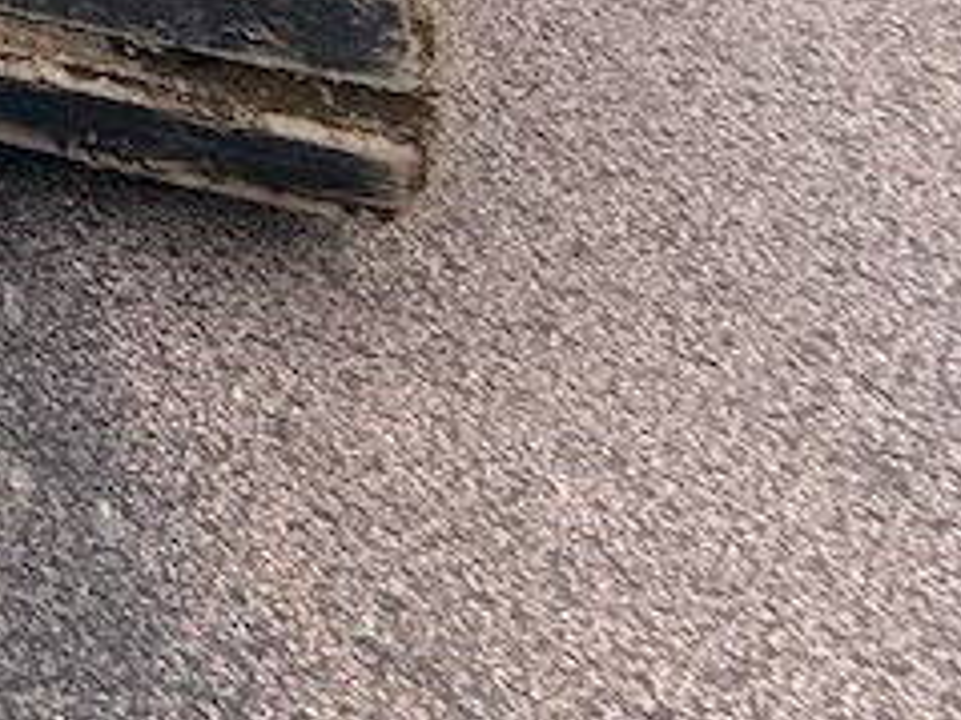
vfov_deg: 13.2
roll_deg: +0.8
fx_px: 2081
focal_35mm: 75
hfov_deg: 13.9
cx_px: -1512
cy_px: -1114
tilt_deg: -1.5
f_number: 2.2
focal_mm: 2.22
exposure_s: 1/326
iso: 50
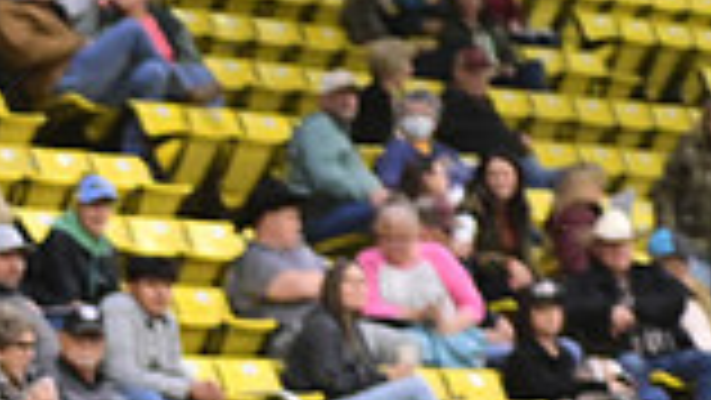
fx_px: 7600
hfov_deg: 5.3
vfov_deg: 3.0
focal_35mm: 403
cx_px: -576
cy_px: 766
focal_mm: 105
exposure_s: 1/640
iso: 5000
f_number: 2.8
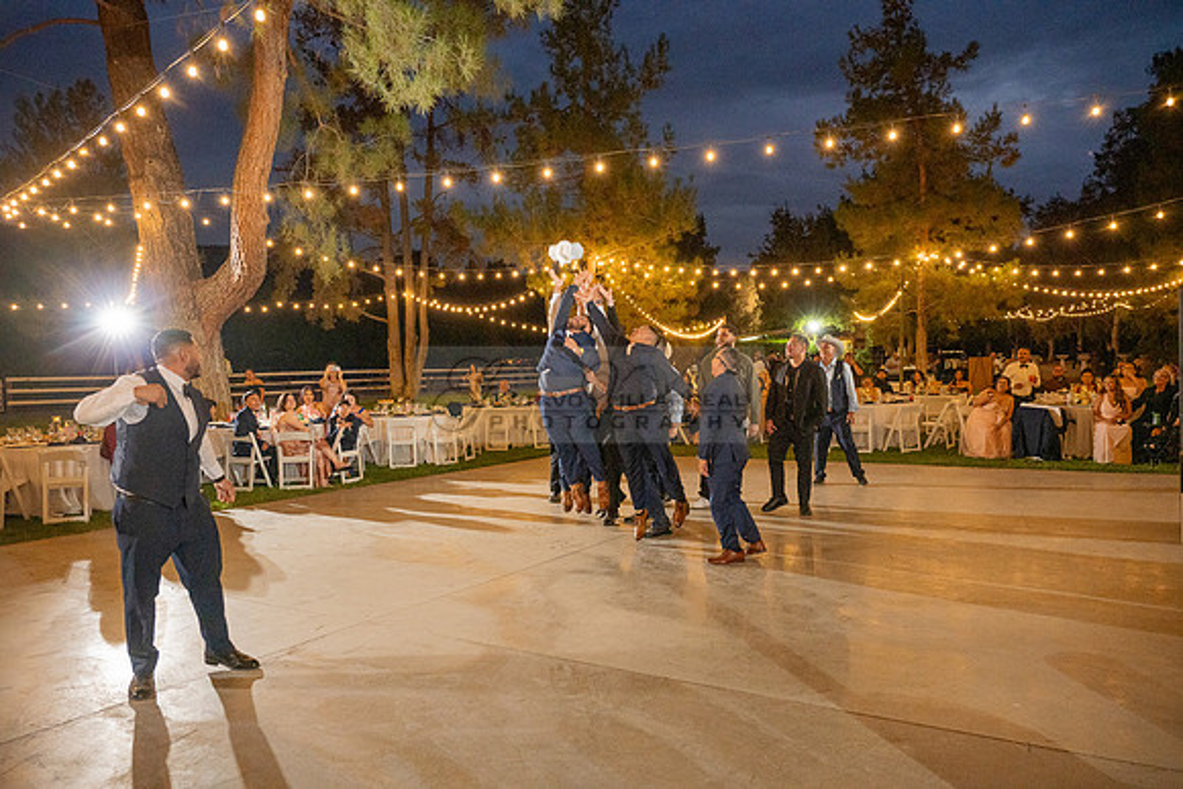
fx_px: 937
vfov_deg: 45.7
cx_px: 592
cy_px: 394
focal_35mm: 28
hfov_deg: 64.5
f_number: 4
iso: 2500
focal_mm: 28.5
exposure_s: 1/200
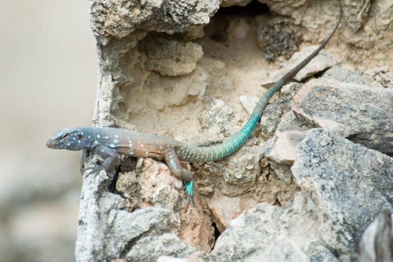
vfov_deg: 2.3
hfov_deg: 3.4
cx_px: 196
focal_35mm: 600
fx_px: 6546
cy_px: 131
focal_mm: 400
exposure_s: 1/800
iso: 200
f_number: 5.6
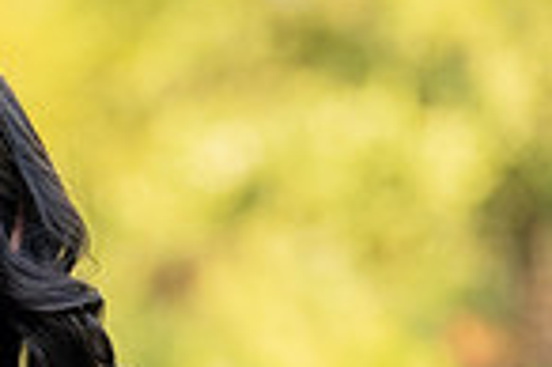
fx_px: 4166
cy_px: 676
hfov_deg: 7.5
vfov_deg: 5.0
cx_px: -40
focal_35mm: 272
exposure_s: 1/500
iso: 160
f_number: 1.2
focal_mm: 50
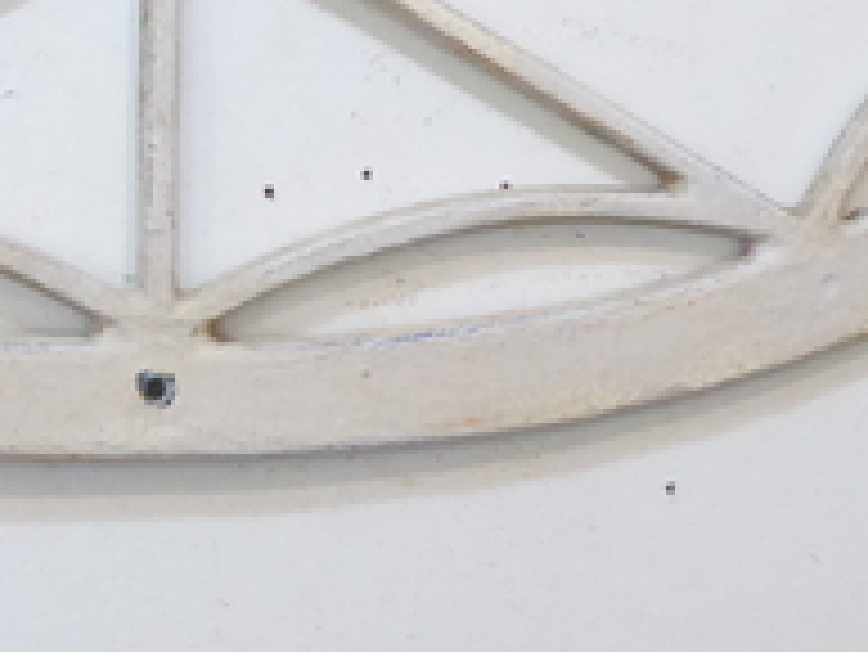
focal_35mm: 121
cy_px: -90
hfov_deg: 16.2
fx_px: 3036
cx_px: 211
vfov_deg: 12.0
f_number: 3.7
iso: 800
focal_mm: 6.7
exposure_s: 1/40
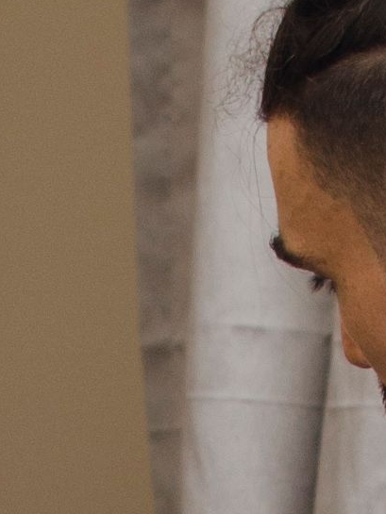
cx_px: -40
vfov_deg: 4.3
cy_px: 1276
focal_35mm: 455
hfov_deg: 3.3
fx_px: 6767
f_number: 2.8
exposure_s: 1/60
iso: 200
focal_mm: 35
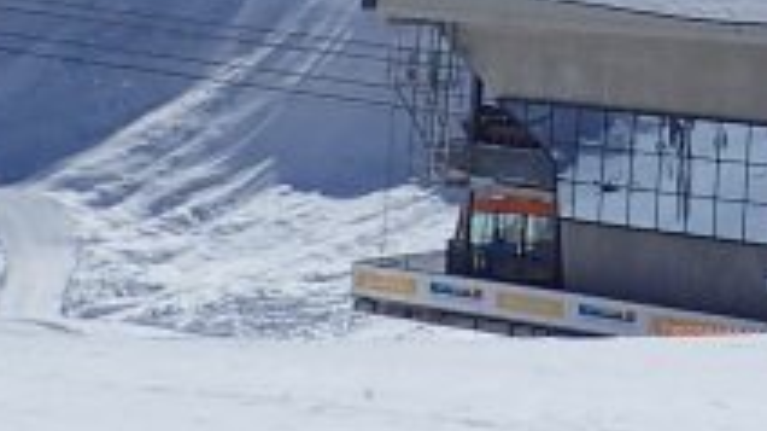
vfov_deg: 8.4
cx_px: 1259
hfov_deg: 14.6
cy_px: -523
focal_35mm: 134
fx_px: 2724
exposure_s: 1/1000
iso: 160
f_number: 8
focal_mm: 4.5
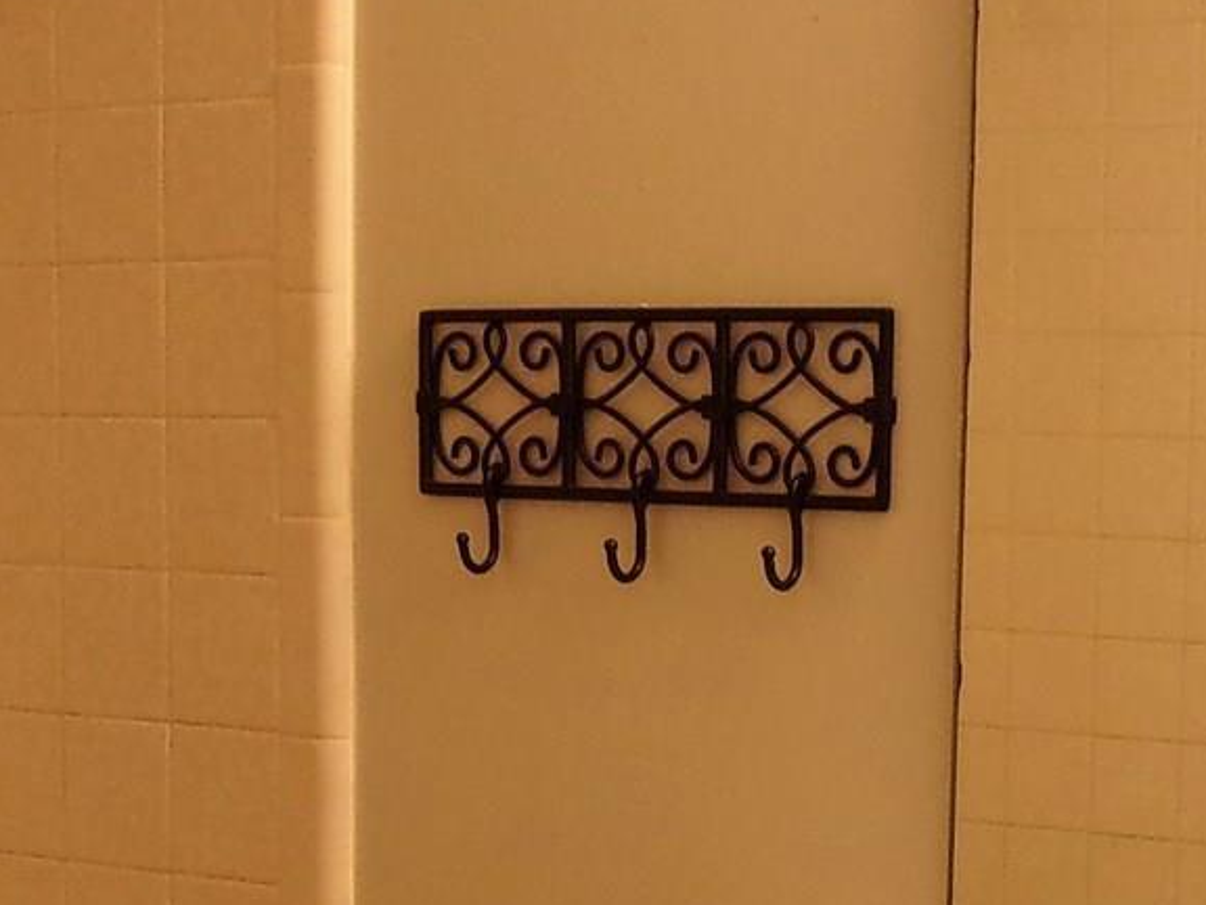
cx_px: 919
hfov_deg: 20.3
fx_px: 3345
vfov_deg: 15.2
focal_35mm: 96
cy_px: 882
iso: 144
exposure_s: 1/34
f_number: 3
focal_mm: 4.9
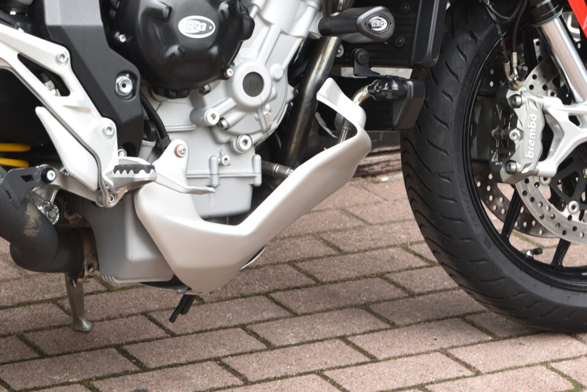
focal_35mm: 161
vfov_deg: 8.5
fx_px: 2626
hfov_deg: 12.7
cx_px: 78
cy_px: -34
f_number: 4
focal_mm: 60
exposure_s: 1/60
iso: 100
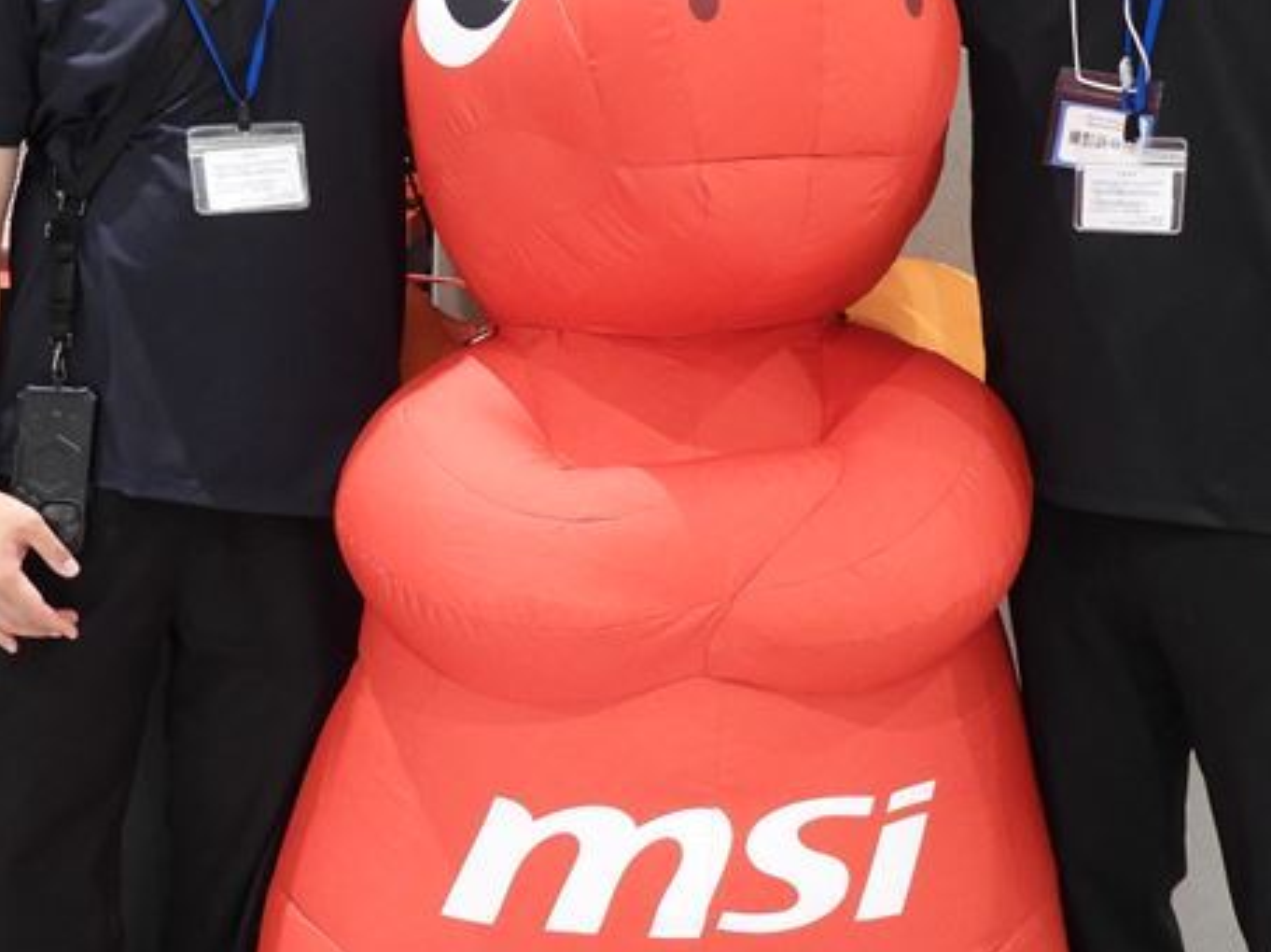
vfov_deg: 18.6
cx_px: 487
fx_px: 2899
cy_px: 333
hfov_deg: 24.7
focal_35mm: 79
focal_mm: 6.2
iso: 360
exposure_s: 1/30
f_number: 3.2
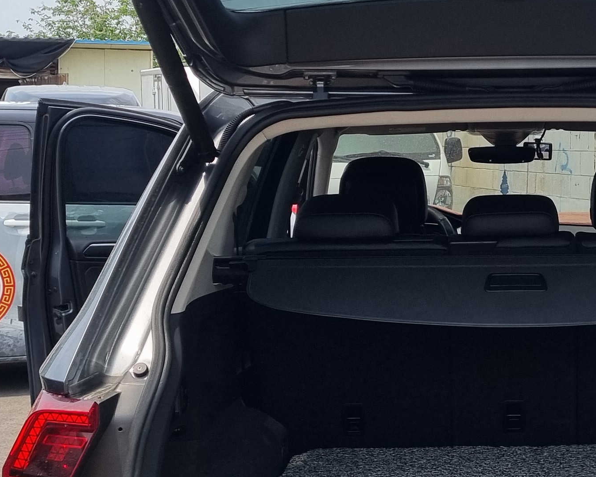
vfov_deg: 20.2
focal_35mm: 76
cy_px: 226
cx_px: 491
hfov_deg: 24.6
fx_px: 1341
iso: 50
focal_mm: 5.4
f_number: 1.8
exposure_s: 1/2624
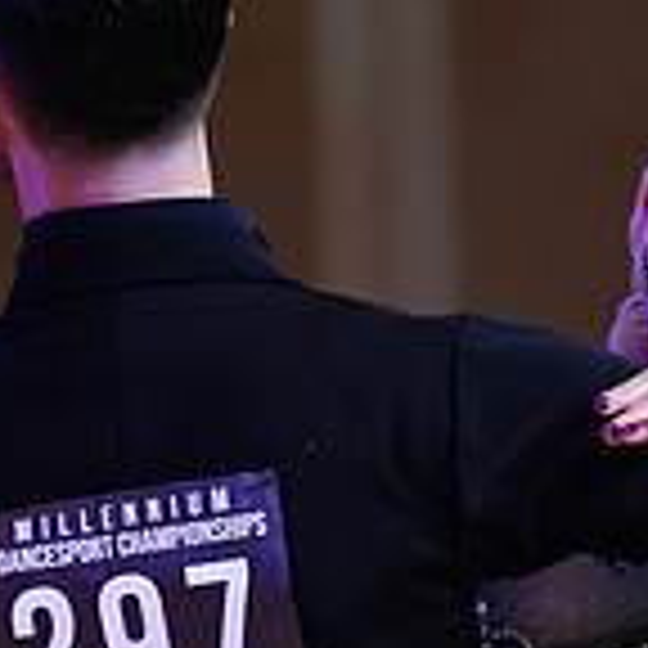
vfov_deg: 2.8
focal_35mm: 618
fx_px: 13089
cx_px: 380
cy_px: 936
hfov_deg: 2.8
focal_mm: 180
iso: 2500
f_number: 2.8
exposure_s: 1/500
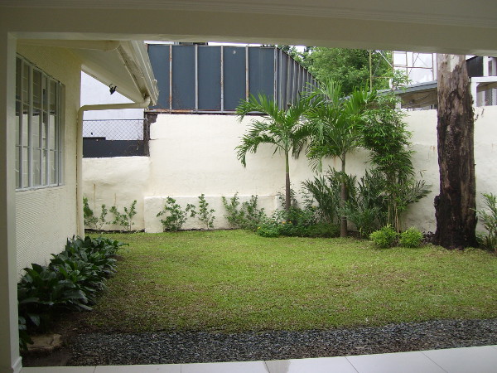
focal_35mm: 36
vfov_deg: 39.7
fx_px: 517
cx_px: 248
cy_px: 186
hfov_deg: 51.4
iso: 80
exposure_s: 1/500
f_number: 2.7
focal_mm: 6
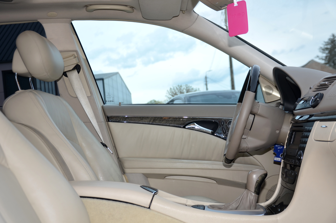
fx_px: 475
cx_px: 168
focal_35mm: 51
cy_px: 112
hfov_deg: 39.0
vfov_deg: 26.4
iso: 110
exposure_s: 1/250
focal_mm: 34
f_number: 4.2
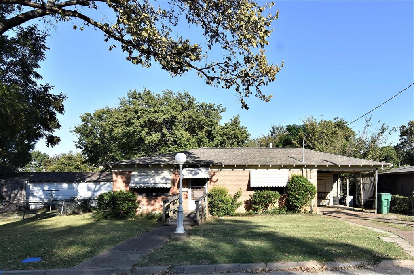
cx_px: 207
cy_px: 138
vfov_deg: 63.1
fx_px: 224
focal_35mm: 20
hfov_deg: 85.5
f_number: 8
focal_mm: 13
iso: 280
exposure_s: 1/500
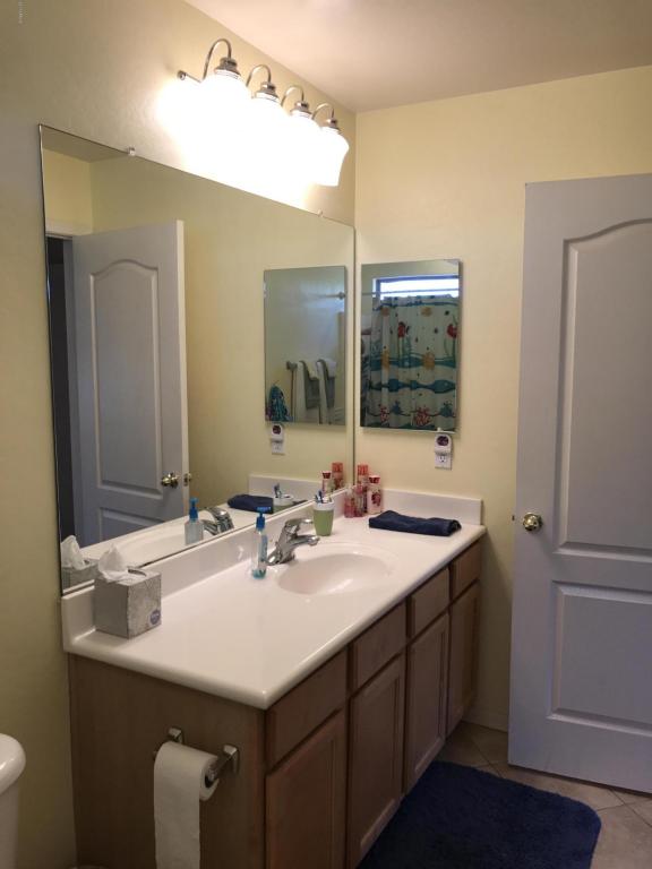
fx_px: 703
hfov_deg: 49.7
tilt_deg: -9.0
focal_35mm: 28
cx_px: 326
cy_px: 434
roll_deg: -0.5
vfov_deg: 63.4
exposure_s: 1/60
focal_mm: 3.99
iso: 32
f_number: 1.8
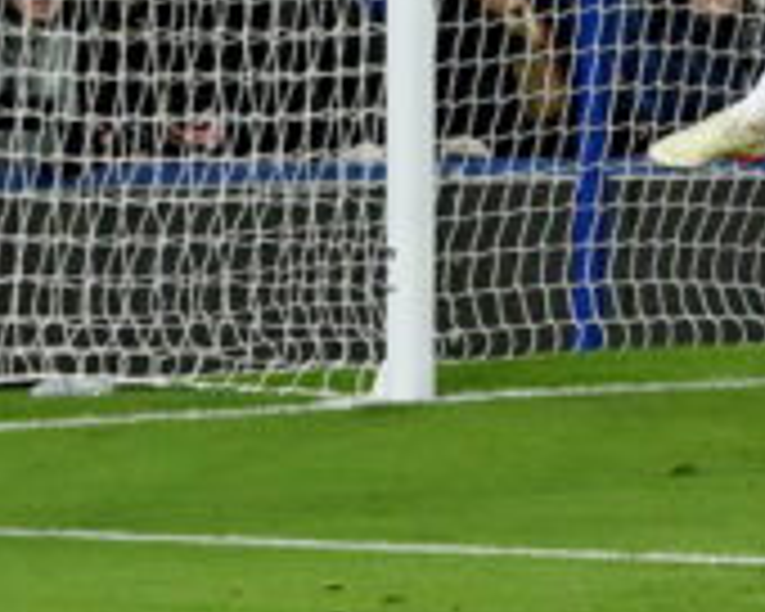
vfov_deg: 2.3
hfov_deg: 2.8
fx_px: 15464
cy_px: 9
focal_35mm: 683
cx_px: 1066
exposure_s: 1/1600
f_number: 3.5
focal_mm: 165
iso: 1250
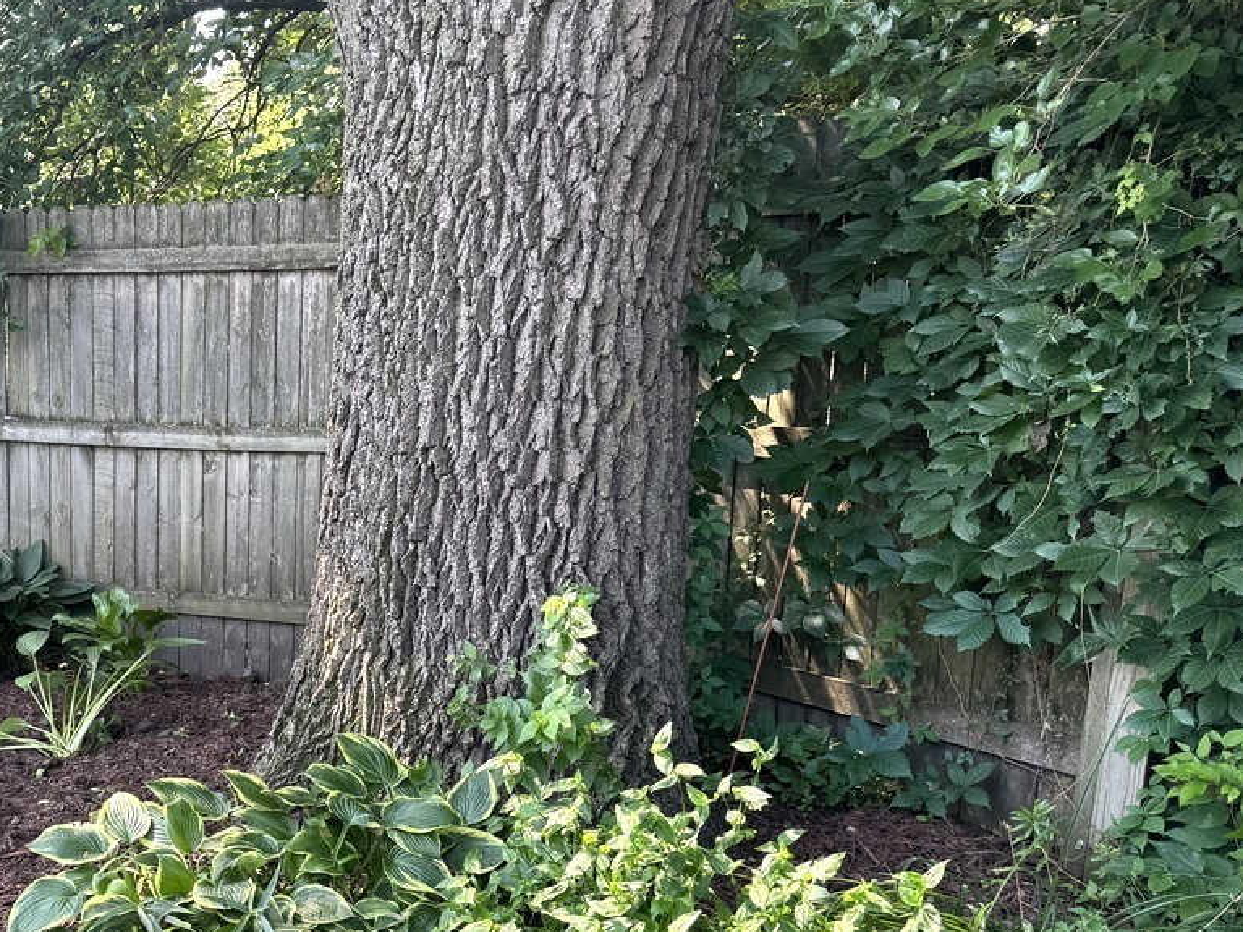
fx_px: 1616
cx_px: 126
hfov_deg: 39.1
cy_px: 688
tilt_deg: -14.5
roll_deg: +0.0
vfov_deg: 31.7
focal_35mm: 45
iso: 50
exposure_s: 1/129
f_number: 1.78
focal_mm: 6.76
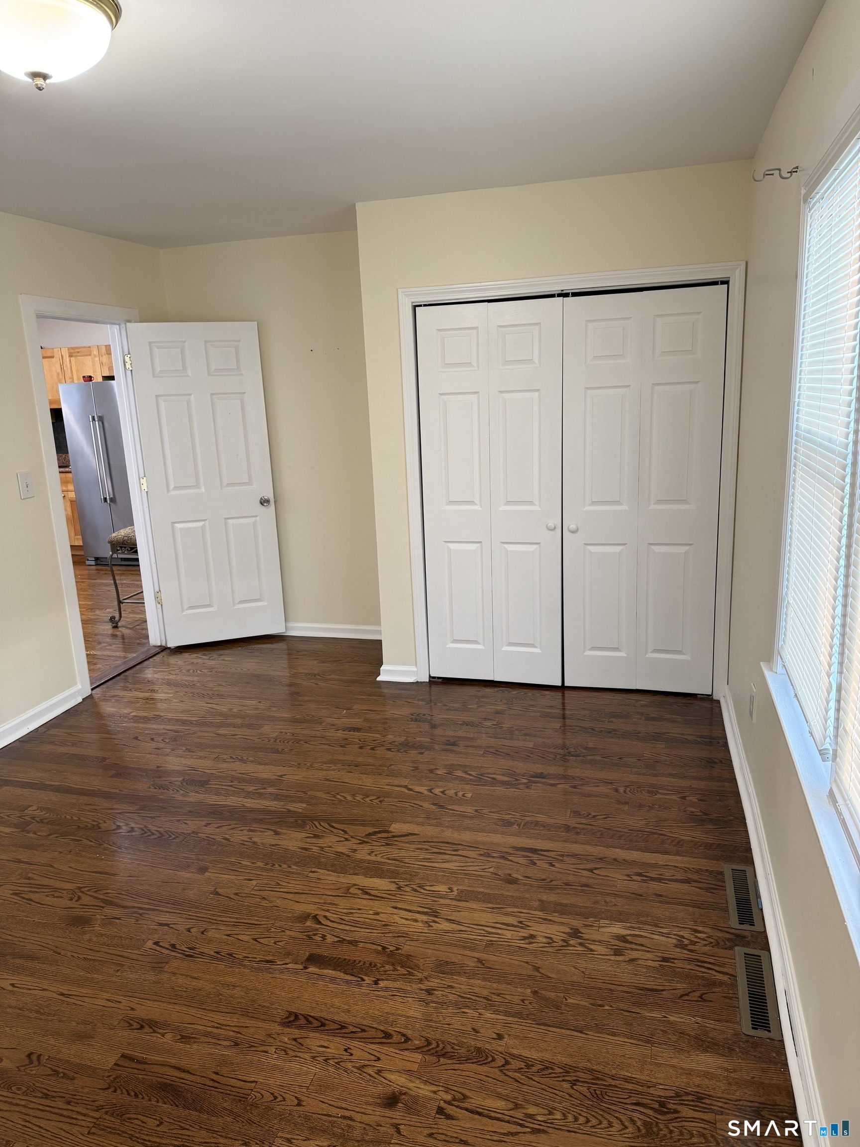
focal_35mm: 24
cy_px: 574
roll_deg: +1.6
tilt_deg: -12.0
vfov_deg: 71.6
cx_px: 430
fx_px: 795
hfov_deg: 56.8
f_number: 1.78
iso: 160
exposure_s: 1/60
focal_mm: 6.76
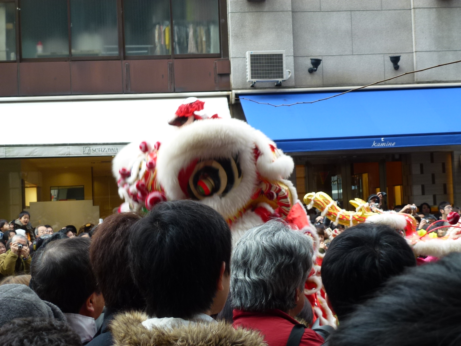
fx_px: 1012
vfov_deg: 19.4
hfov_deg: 25.7
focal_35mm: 76
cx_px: 230
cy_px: 173
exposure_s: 1/80
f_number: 4.7
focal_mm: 13.6
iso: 125
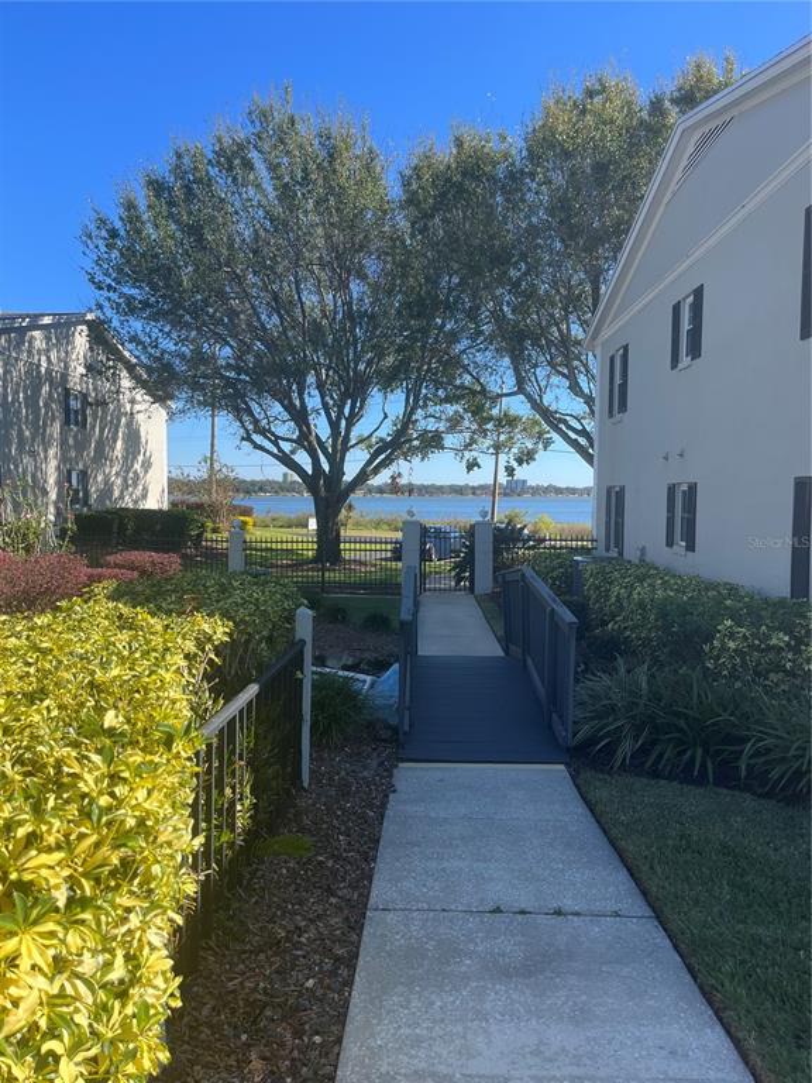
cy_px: 542
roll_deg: -0.4
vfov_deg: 67.3
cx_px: 406
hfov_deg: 53.1
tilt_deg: -3.7
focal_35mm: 26
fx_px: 813
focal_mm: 5.1
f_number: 1.6
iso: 50
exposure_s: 1/1600
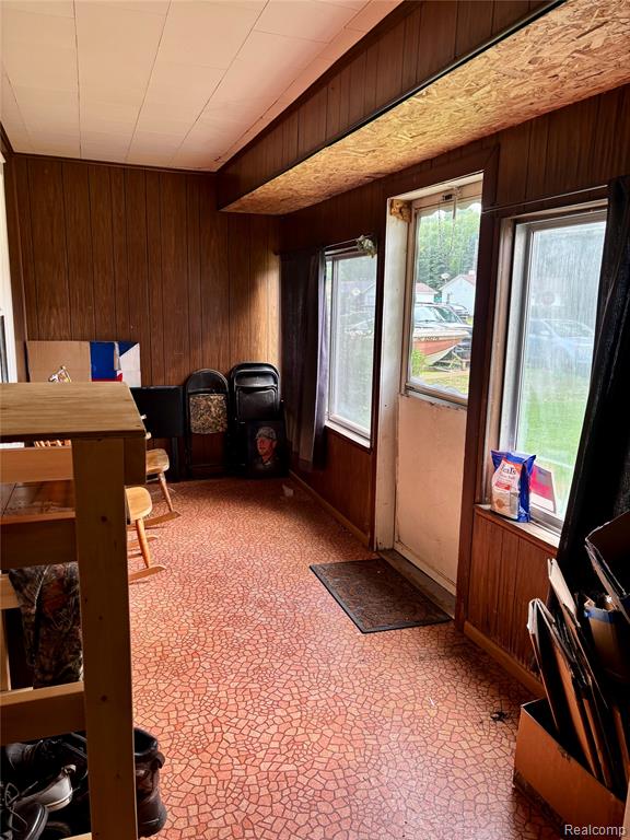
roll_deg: -2.3
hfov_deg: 53.1
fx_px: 631
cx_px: 315
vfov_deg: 67.3
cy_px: 420
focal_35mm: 26
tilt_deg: -9.6
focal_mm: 5.96
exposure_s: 1/121
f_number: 1.6
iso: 50
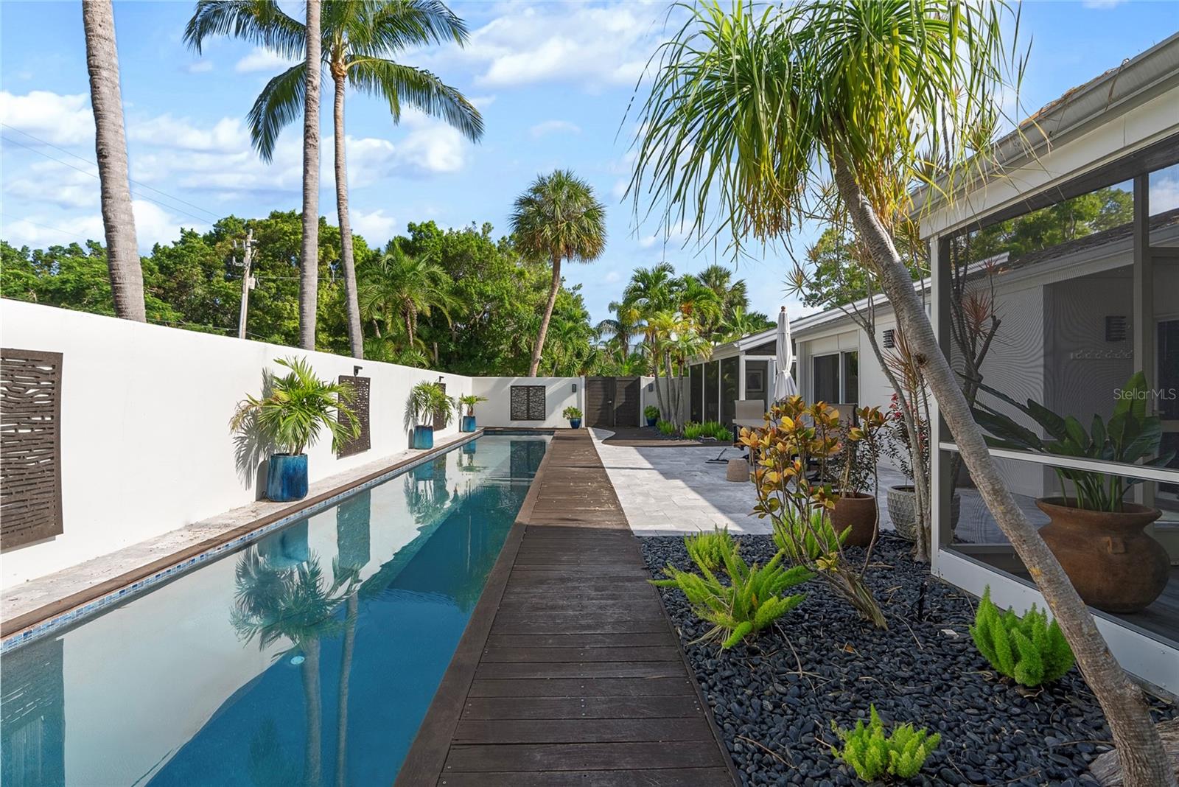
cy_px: 394
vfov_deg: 73.8
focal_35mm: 16
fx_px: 524
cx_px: 590
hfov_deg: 96.7
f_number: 8
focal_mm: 16
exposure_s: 1/60
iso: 100
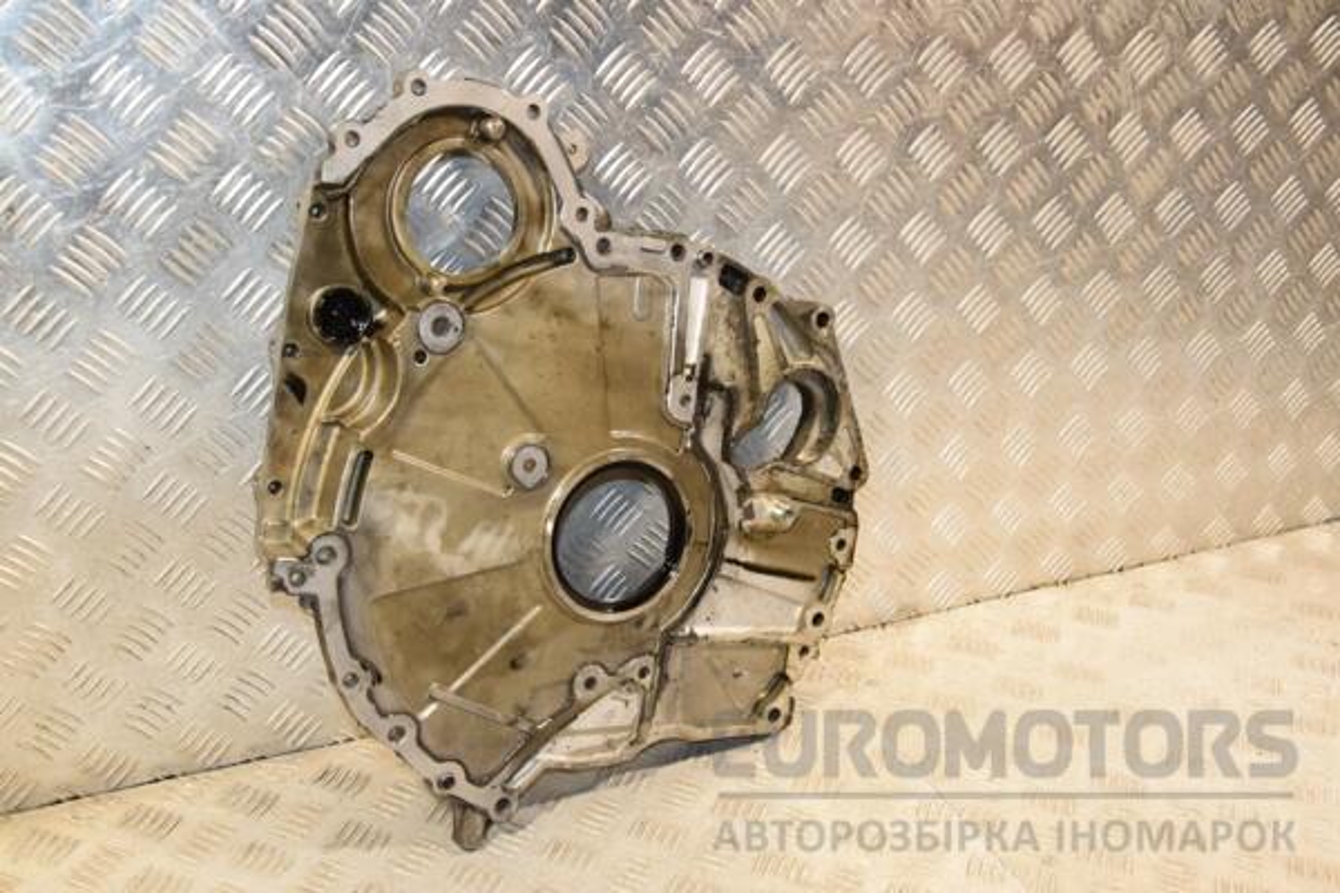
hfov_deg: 49.6
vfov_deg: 34.2
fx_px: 1452
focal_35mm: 39
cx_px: 670
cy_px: 446
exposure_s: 1/200
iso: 800
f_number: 5.6
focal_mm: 26
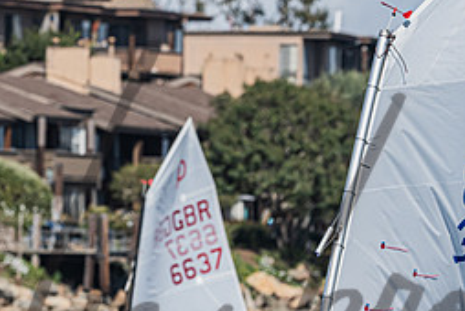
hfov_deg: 3.1
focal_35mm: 654
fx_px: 8457
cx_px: 272
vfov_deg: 2.1
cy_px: 303
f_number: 8
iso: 320
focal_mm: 210
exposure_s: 1/1000
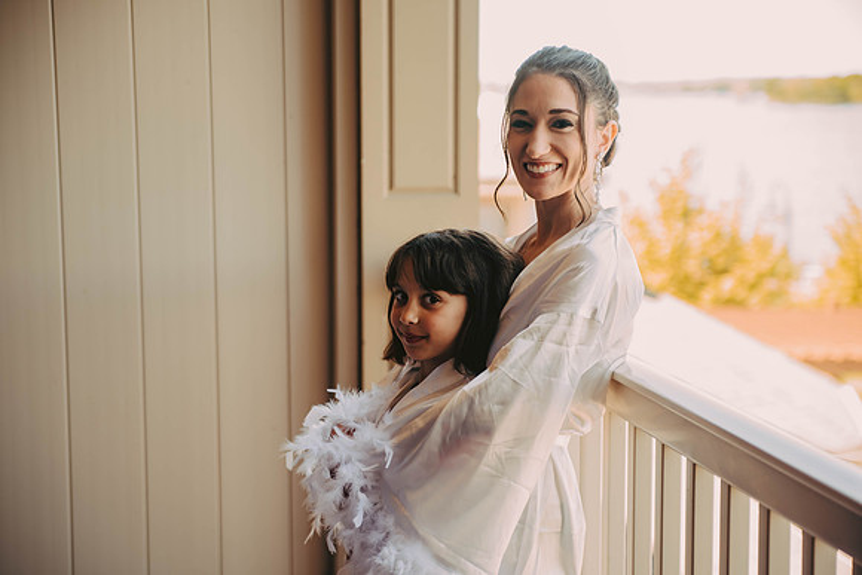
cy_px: 288
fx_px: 1629
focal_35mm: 68
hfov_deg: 29.6
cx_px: 431
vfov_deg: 20.0
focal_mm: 68
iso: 320
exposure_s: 1/250
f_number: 2.8
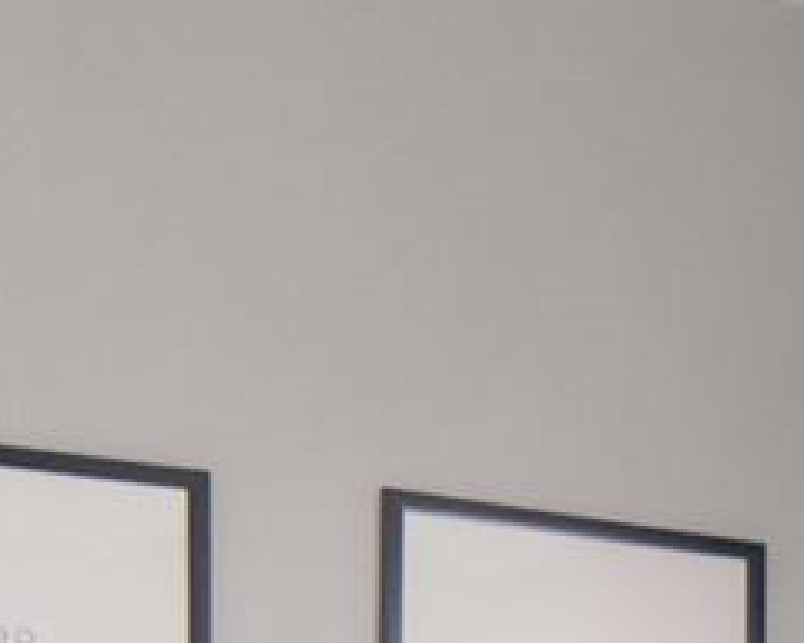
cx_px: 1451
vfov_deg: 12.9
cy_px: 1303
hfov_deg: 15.8
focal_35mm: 103
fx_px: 2454
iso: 200
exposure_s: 1/20
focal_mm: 11
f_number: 2.8
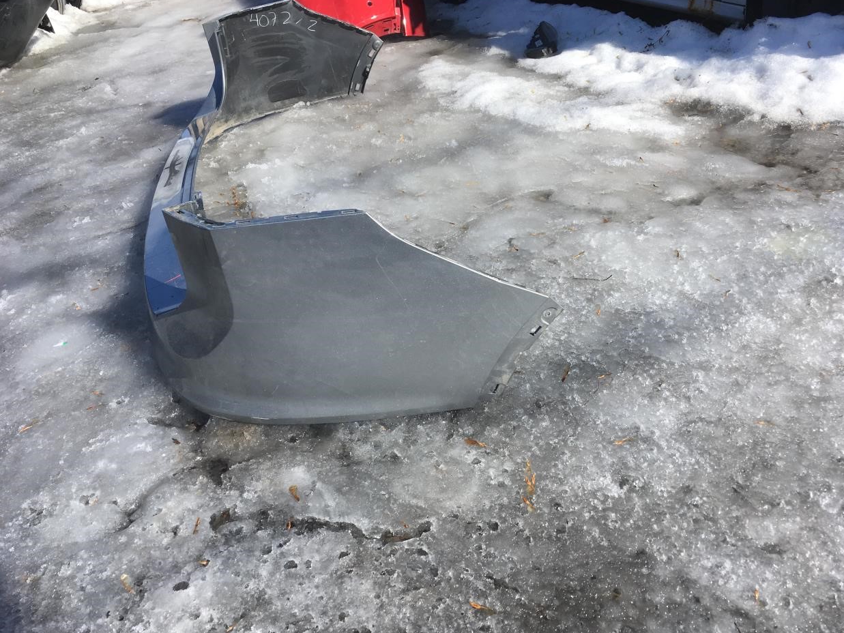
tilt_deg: -31.3
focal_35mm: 30
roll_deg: +8.8
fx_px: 732
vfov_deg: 46.8
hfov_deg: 60.0
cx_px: 426
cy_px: 310
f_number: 2.2
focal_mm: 4.15
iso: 25
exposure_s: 1/1789
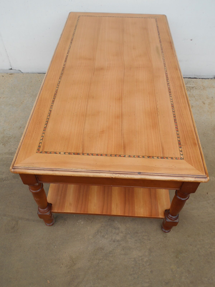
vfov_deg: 60.0
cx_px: 108
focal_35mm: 30
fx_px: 248
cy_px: 144
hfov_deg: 46.8
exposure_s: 1/160
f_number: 3.4
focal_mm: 5.1
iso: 80
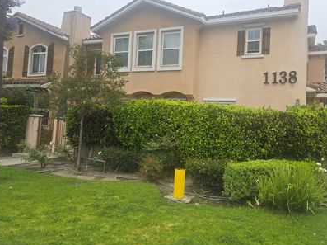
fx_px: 274
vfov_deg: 48.0
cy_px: 107
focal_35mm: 29
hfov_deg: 61.6
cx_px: 181
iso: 25
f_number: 1.8
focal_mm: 5.4
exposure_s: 1/738
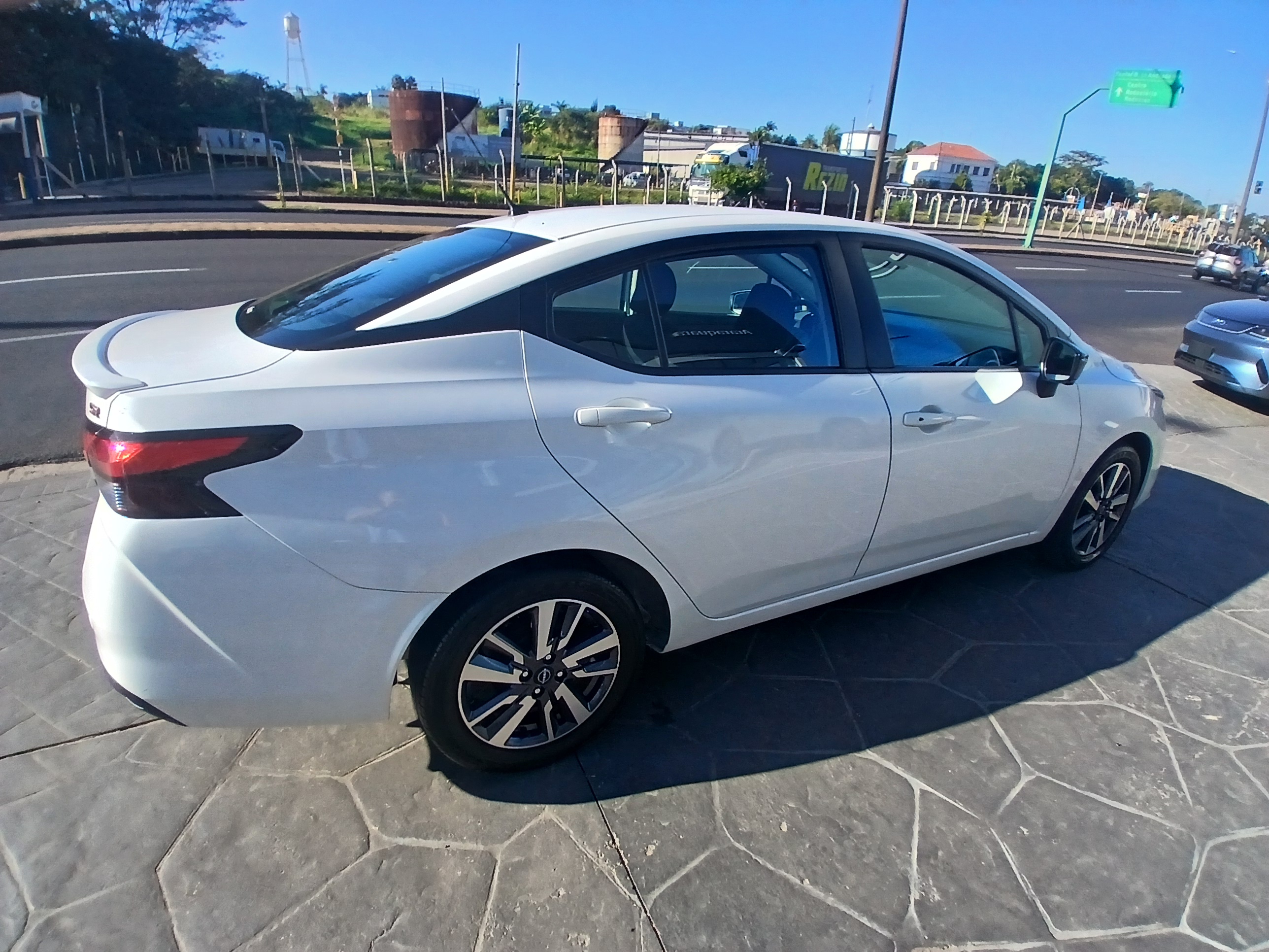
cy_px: 476
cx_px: 634
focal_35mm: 17
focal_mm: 1.4
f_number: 2.2
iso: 50
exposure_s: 1/769
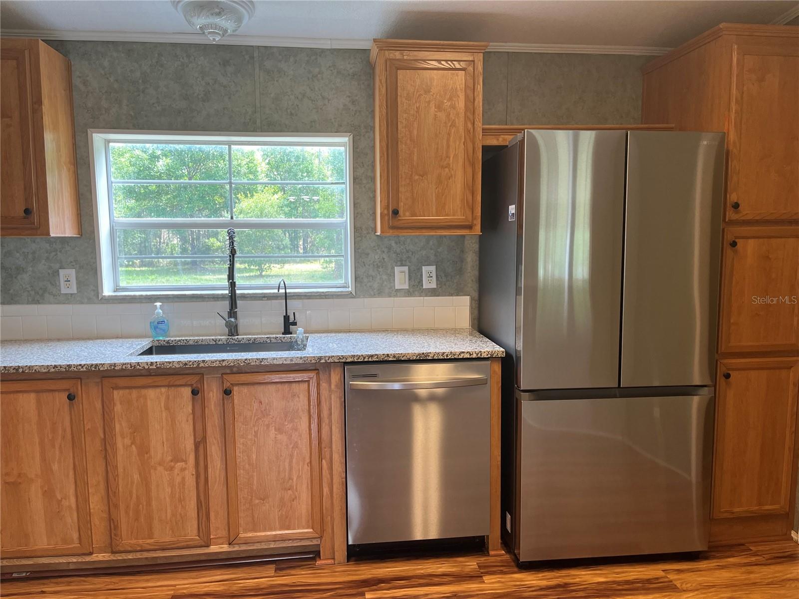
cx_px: 400
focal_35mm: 26
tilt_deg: -7.5
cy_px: 300
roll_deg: +0.7
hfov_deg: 67.3
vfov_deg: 53.1
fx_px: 600
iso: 100
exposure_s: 1/120
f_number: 1.6
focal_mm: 5.1
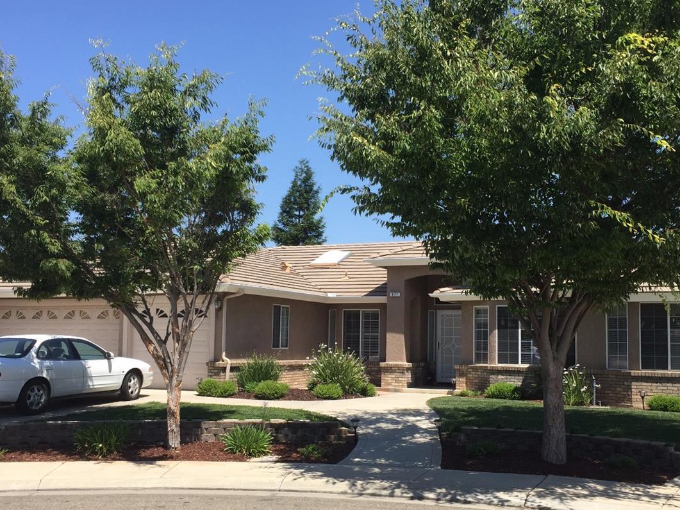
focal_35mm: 41
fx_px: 805
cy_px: 297
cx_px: 347
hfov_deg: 45.8
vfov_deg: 35.0
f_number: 2.2
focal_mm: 4.15
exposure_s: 1/1412
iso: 32
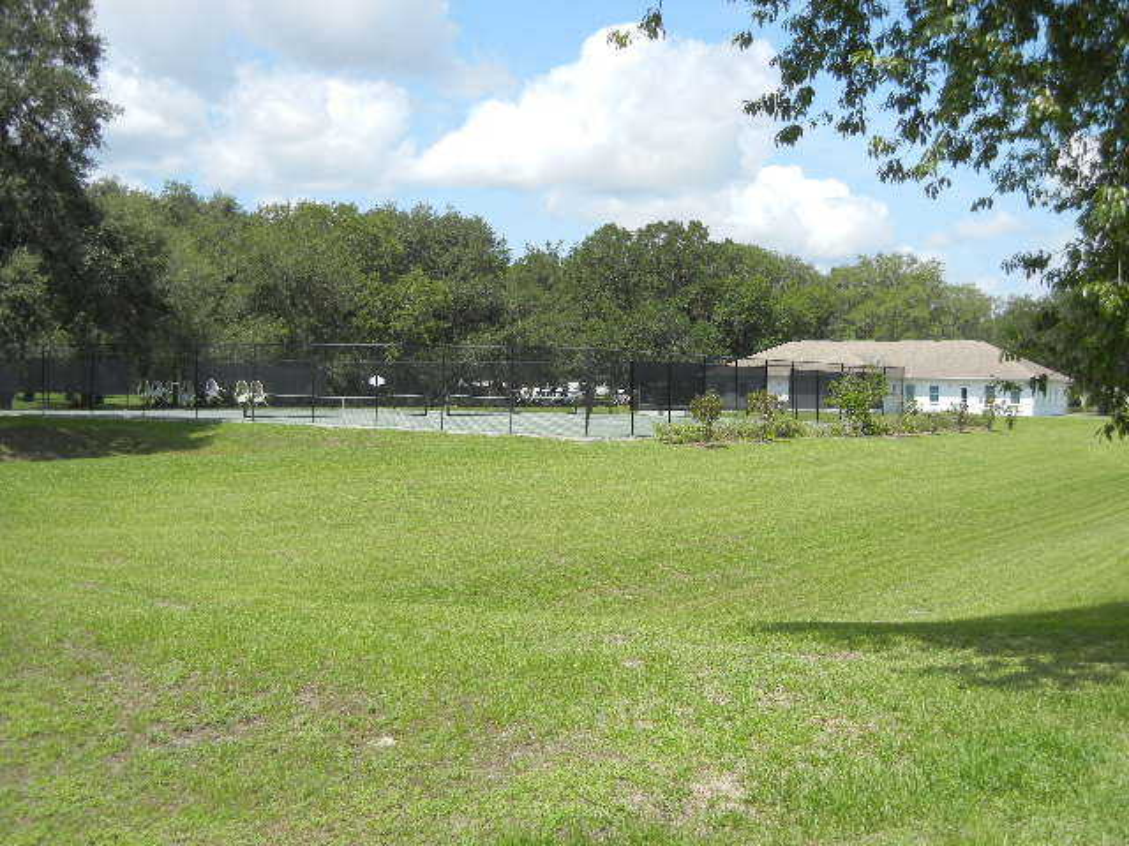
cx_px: 564
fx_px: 1468
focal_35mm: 45
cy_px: 423
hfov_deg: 42.1
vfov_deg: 32.2
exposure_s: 1/266
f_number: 7.6
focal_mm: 8.1
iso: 160
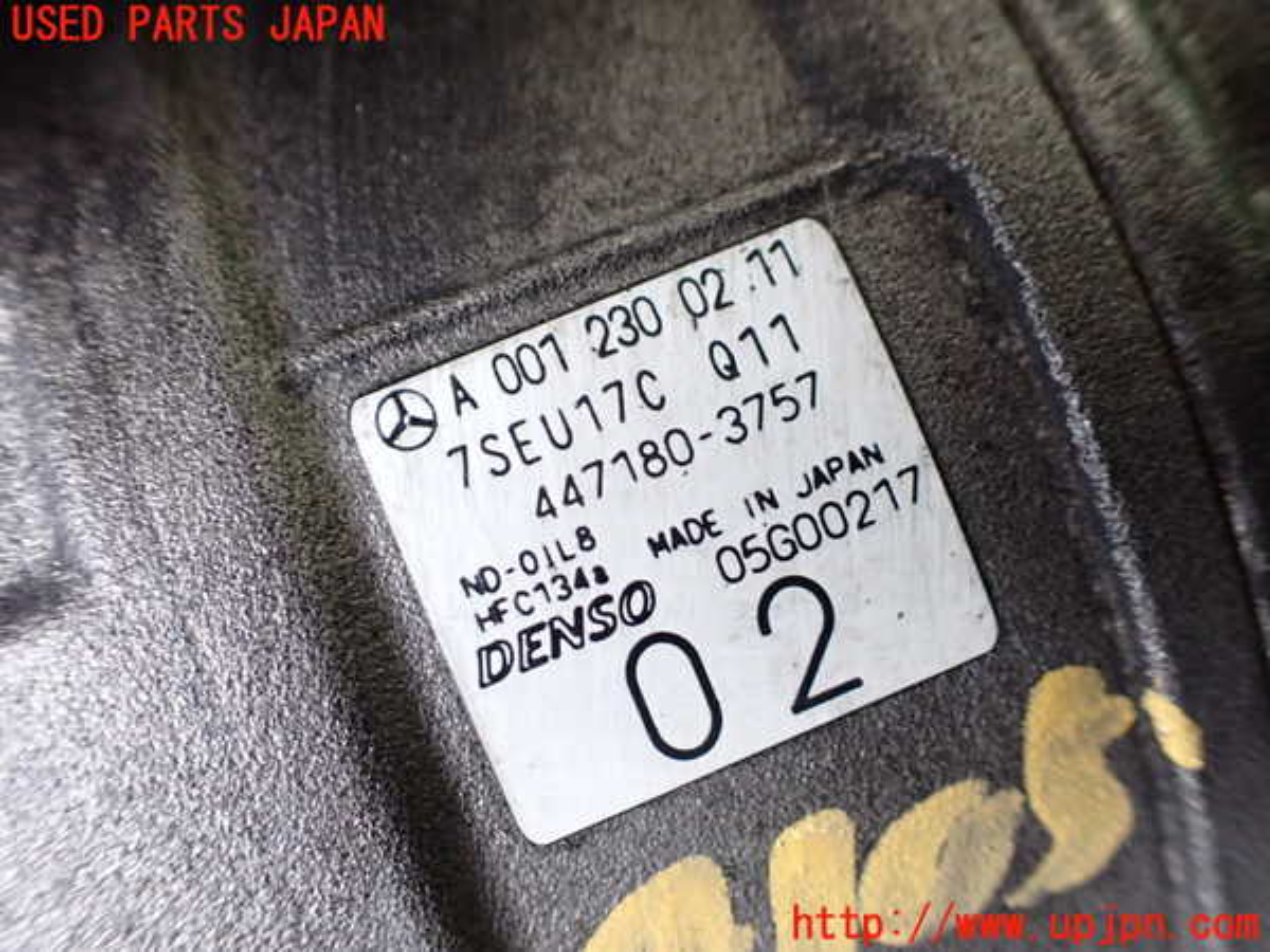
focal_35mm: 30
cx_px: 635
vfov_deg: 46.8
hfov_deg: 60.0
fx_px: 1101
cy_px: 476
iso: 800
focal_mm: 5.4
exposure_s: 1/60
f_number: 2.3
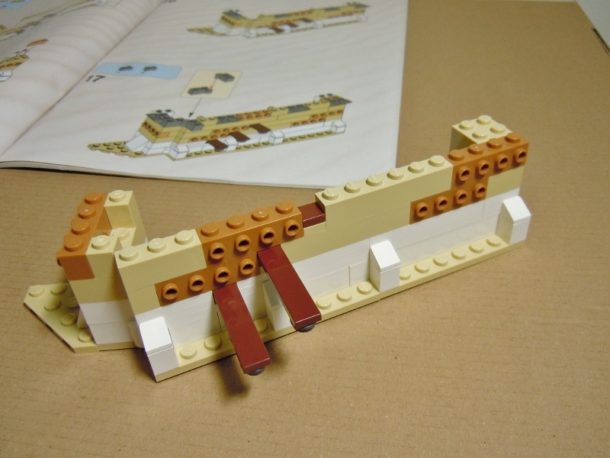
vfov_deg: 46.8
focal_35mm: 30
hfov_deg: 60.0
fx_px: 529
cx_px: 305
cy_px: 229
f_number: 3.5
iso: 200
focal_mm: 5.4
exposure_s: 1/30
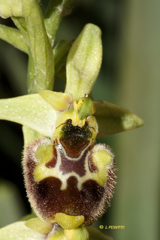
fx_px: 900
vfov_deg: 15.2
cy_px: 120
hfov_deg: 10.2
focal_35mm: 135
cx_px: 80
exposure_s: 1/125
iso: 800
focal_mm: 90
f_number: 20
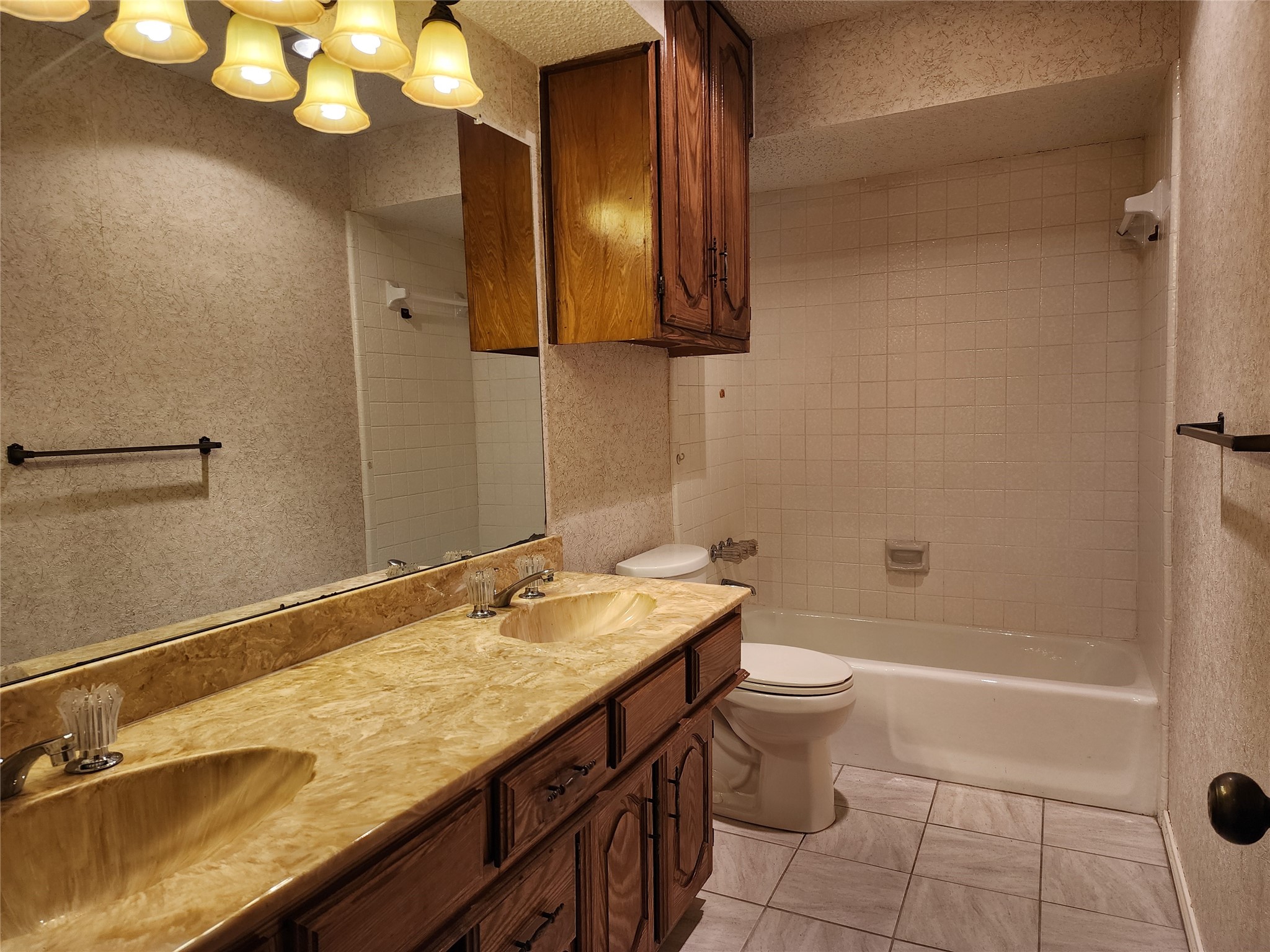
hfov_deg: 73.9
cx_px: 635
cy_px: 476
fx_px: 844
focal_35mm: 23
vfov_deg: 58.9
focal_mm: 6.4
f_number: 1.8
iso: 100
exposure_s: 1/120
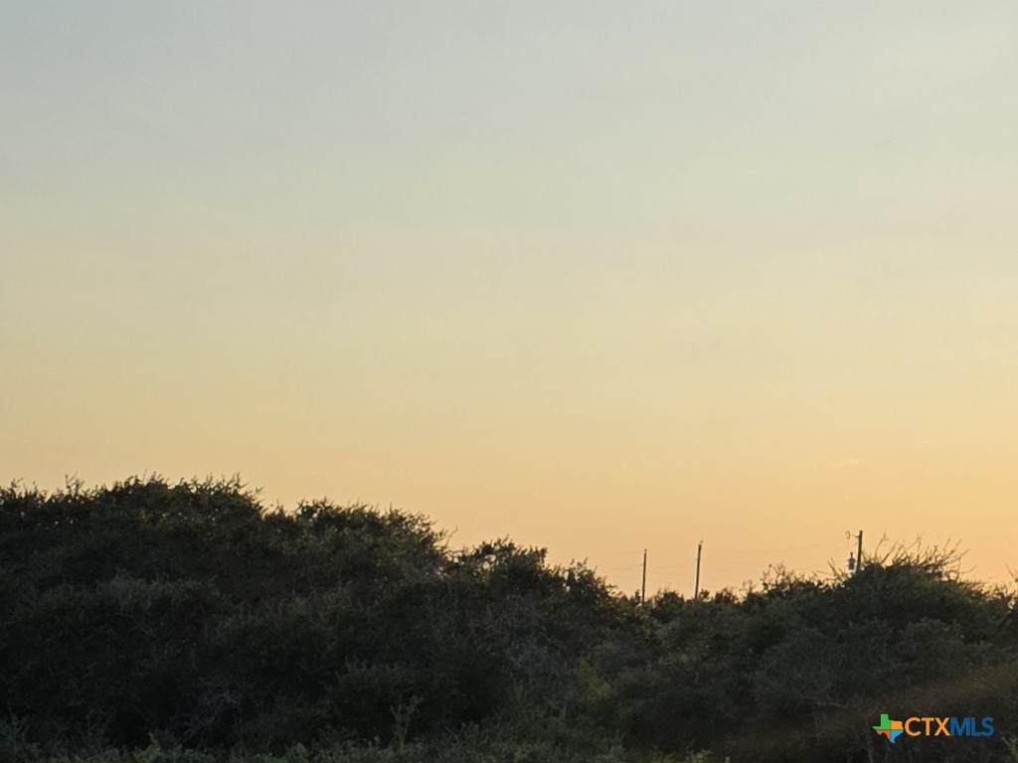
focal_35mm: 23
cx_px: 509
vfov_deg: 58.9
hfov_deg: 73.9
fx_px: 676
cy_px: 382
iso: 80
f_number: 1.7
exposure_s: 1/7061
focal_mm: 6.3
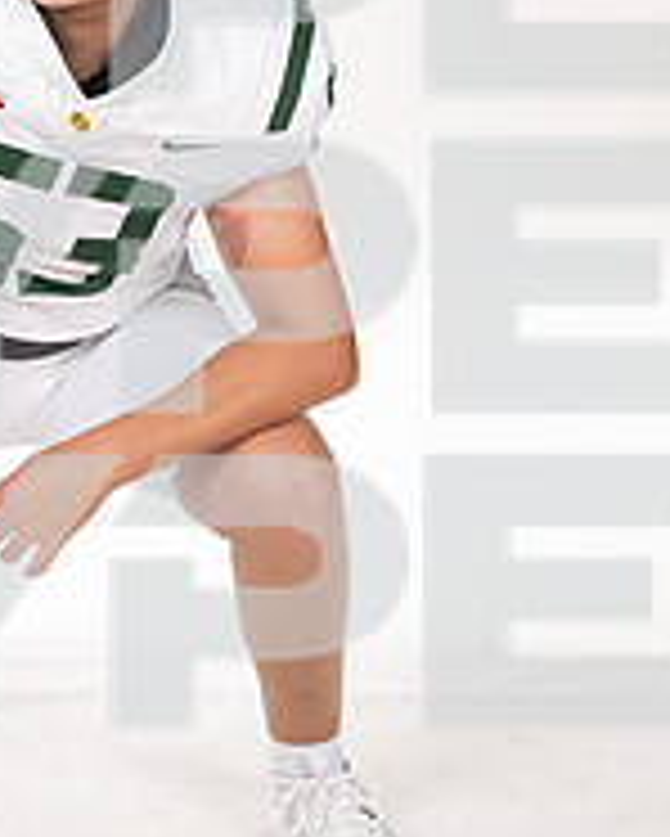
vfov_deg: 16.3
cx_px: 67
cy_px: 279
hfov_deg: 13.0
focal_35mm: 118
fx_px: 2922
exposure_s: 1/400
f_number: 8
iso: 640
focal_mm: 52
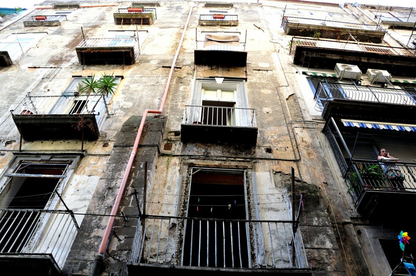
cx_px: 208
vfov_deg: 47.8
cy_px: 138
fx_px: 312
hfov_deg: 67.4
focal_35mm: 27
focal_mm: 18
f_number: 5
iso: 500
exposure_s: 1/250
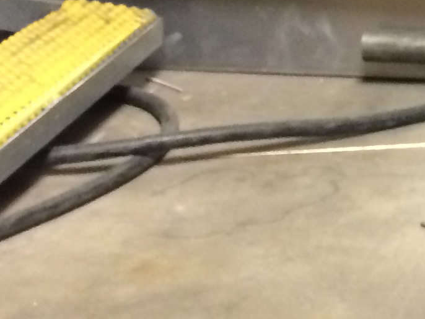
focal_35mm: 138
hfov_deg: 13.1
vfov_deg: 10.3
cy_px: -192
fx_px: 1694
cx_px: 743
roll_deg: +0.4
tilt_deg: -10.0
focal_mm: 4.15
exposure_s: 1/15
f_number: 2.2
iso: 320
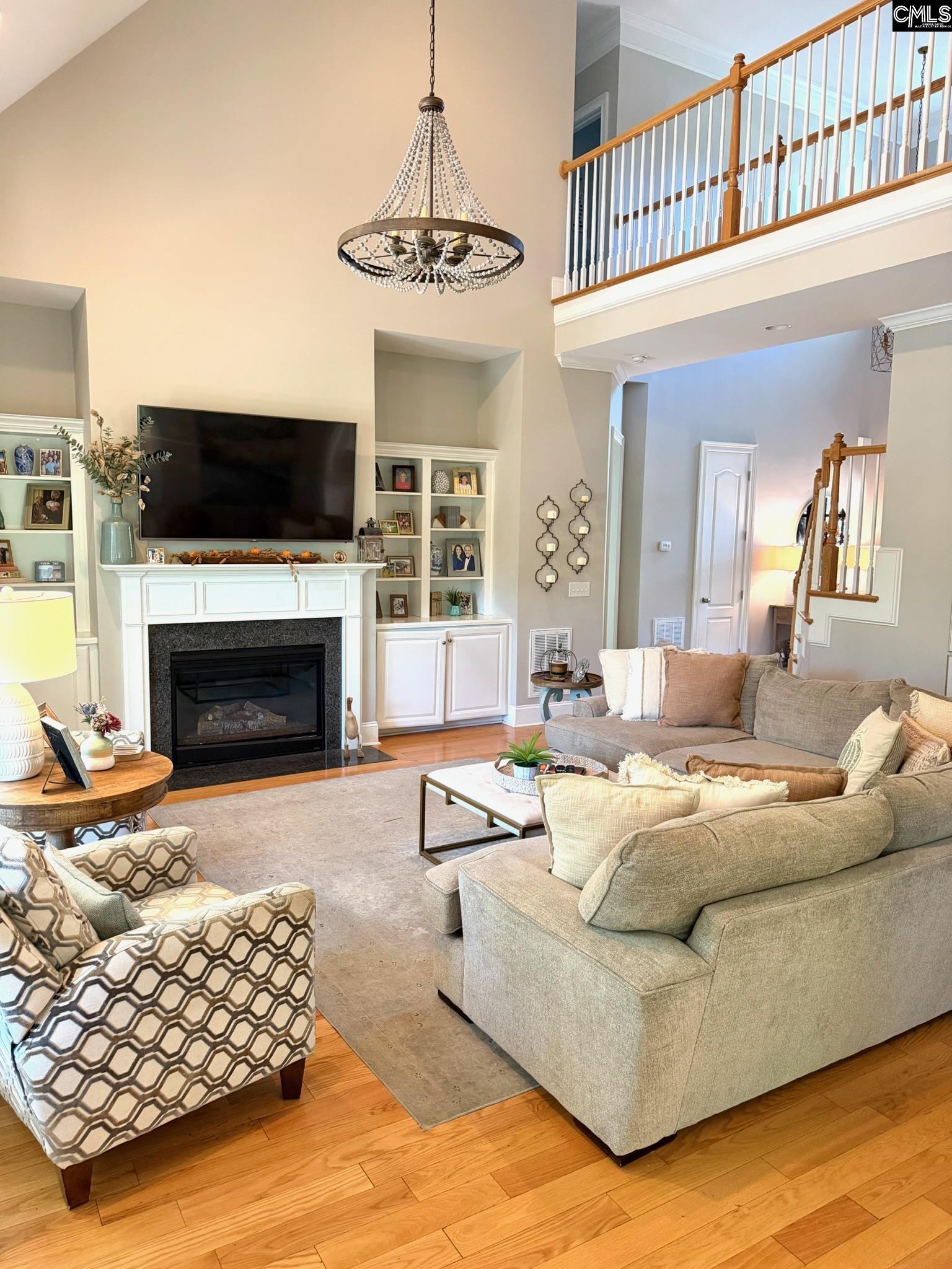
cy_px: 634
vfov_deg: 71.6
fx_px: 880
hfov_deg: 56.8
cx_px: 476
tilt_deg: -7.3
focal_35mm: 24
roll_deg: -1.4
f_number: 1.78
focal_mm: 6.76
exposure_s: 1/60
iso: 400
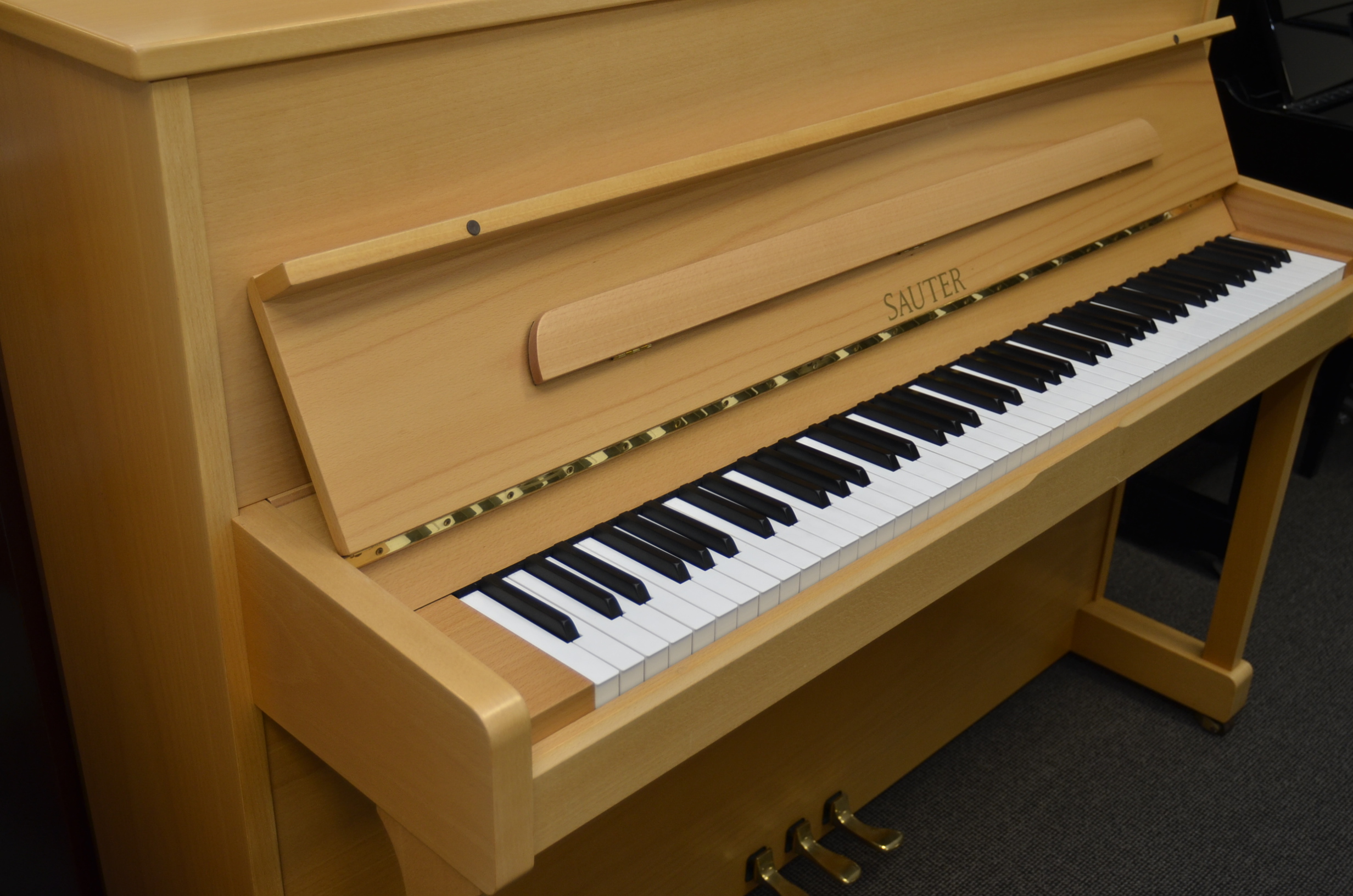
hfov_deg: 49.6
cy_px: 448
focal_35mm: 39
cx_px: 676
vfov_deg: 34.1
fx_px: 1463
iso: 400
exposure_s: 1/125
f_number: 4.2
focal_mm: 26
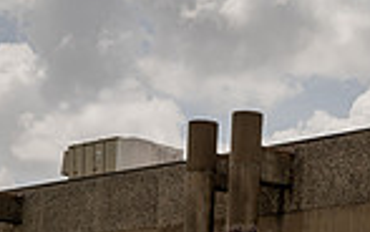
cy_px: 557
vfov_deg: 8.7
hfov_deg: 15.2
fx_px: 1382
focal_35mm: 137
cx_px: 211
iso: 100
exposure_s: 1/200
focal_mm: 44
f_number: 11
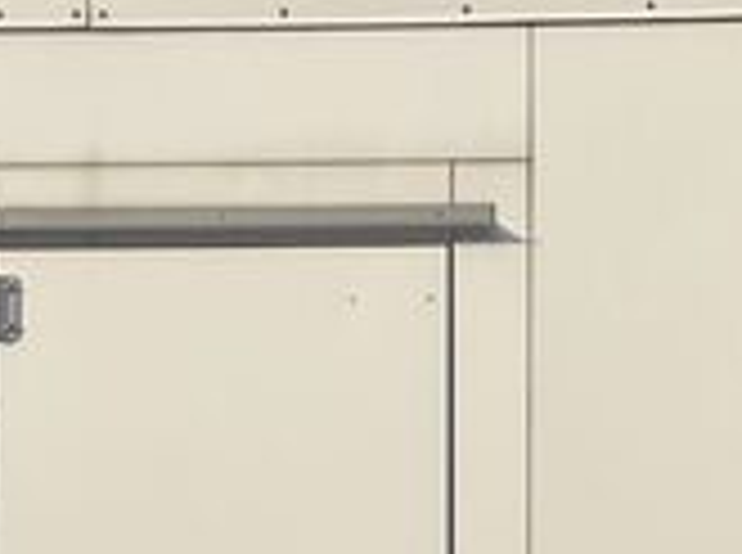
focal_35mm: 141
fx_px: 3016
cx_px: 549
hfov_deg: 14.0
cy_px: 914
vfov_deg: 10.0
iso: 16
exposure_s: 1/1342
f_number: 1.8
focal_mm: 3
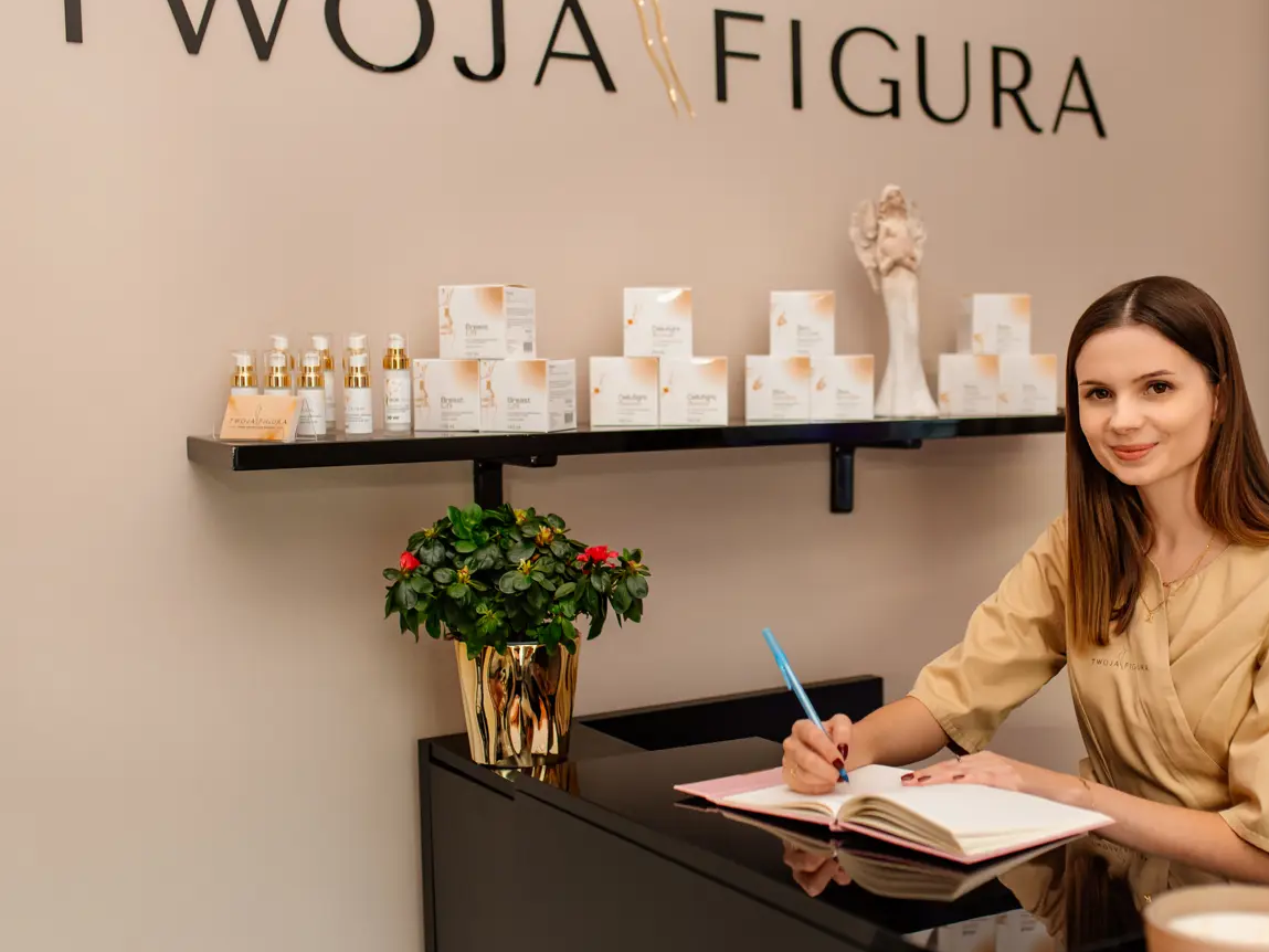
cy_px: 460
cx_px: 795
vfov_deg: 32.2
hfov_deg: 41.8
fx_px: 1650
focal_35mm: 45
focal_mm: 35
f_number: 2.5
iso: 800
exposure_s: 1/400
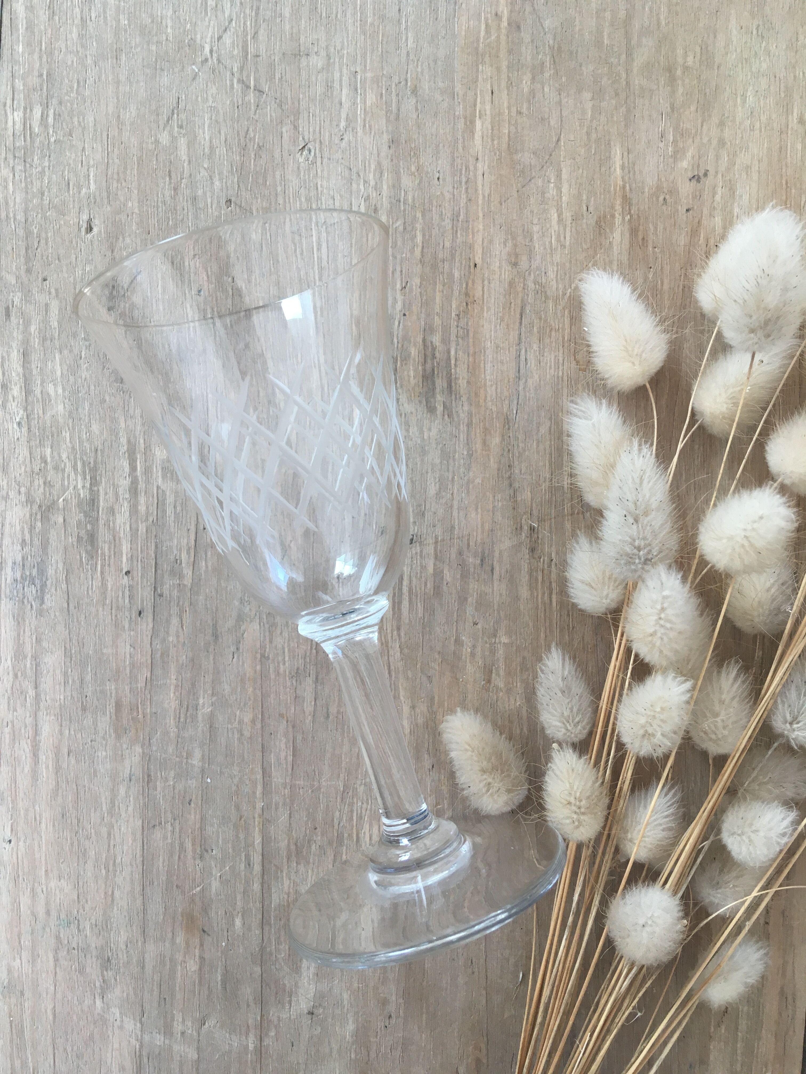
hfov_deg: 48.2
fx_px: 900
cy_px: 537
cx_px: 403
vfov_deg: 61.7
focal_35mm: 29
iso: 25
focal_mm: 4.15
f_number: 2.2
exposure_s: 1/33
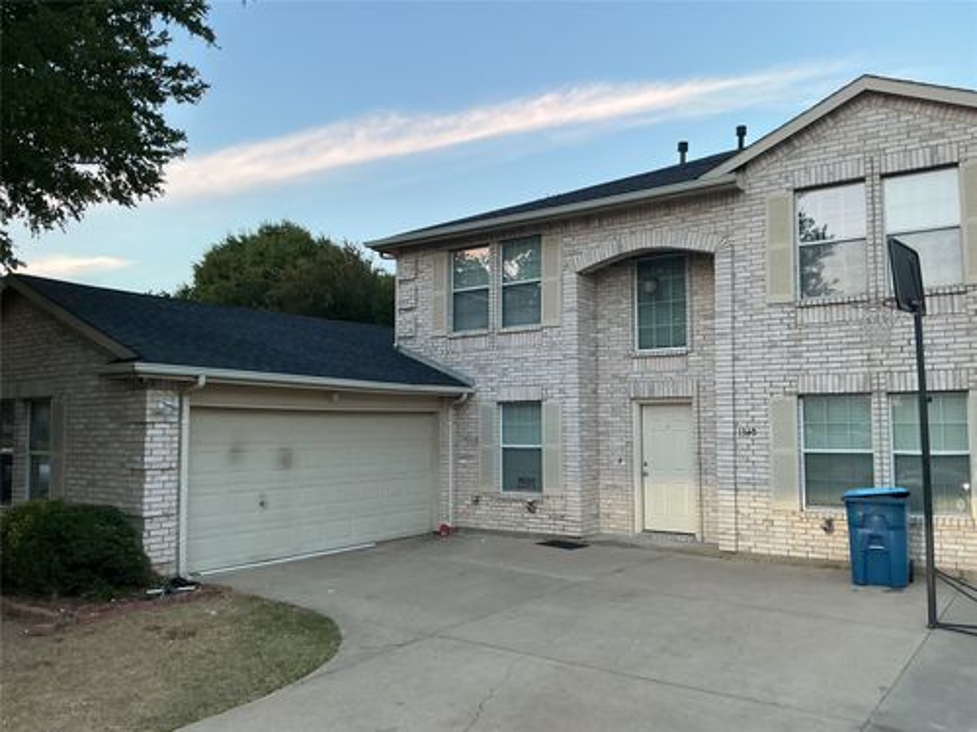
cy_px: 366
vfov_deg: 48.2
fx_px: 818
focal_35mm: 29
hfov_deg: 61.7
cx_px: 488
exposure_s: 1/120
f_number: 1.8
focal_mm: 3
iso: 64
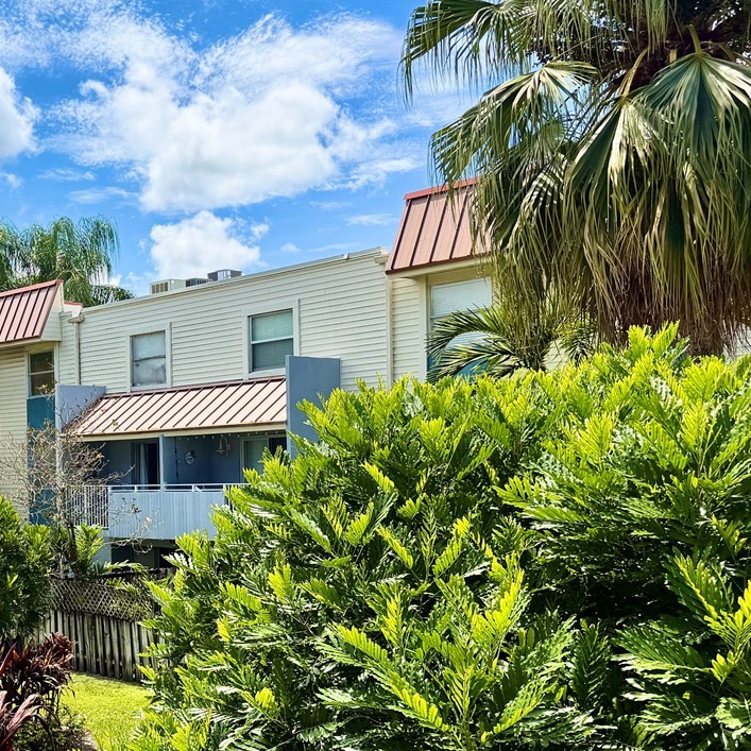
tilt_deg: -1.3
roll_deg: +1.8
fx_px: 1178
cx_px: 53
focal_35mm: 48
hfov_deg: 33.2
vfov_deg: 35.1
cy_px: 491
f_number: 1.78
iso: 100
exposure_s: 1/4975
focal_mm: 6.76
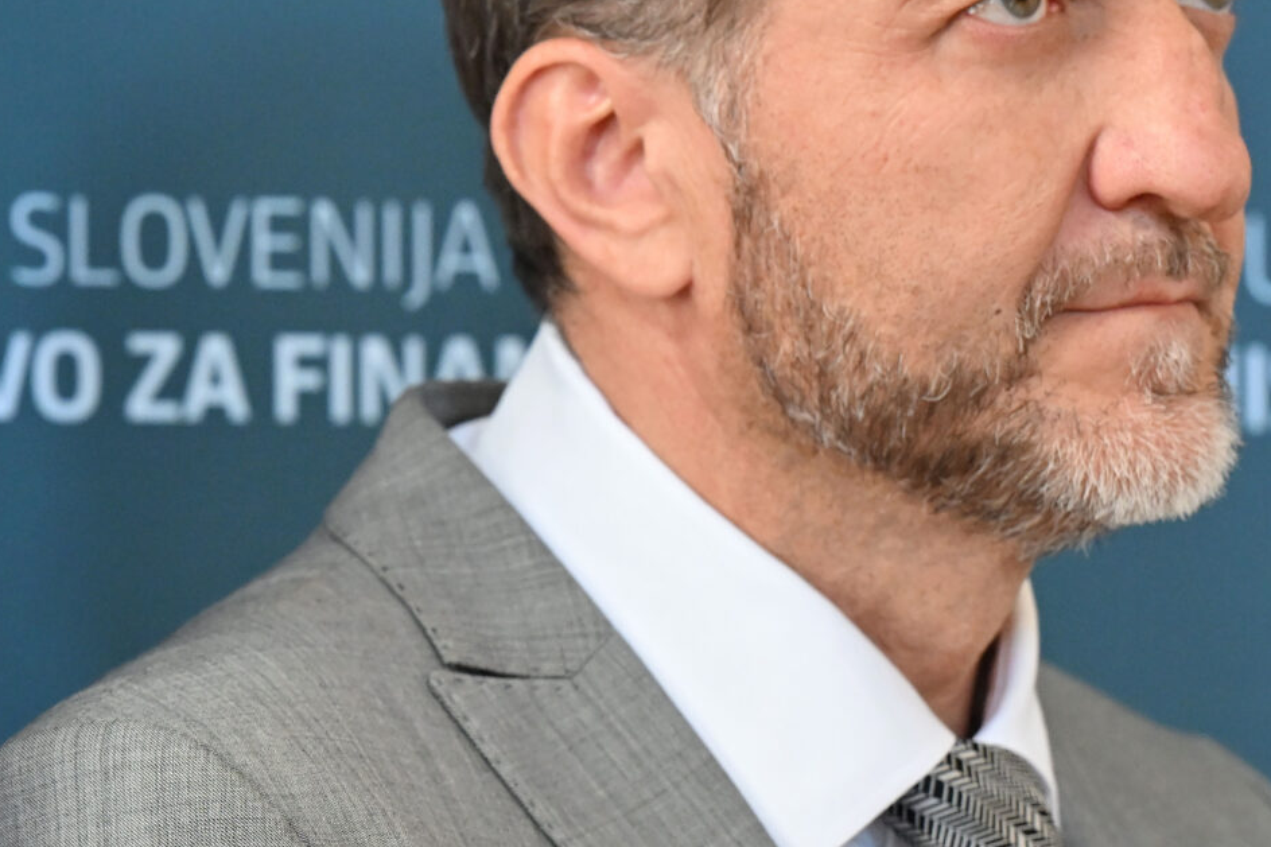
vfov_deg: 4.1
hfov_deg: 6.1
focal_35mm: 339
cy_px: 617
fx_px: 11966
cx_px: -73
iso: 2000
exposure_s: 1/160
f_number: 4
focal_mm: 125
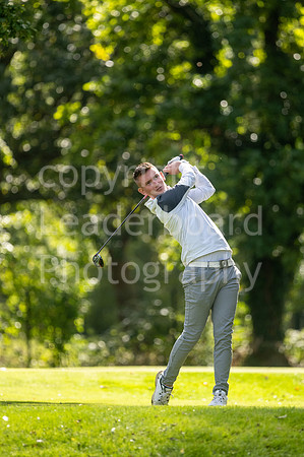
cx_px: 152
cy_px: 228
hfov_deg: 3.0
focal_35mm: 450
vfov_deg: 4.6
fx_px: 5713
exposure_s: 1/1000
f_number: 4
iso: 400
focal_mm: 300
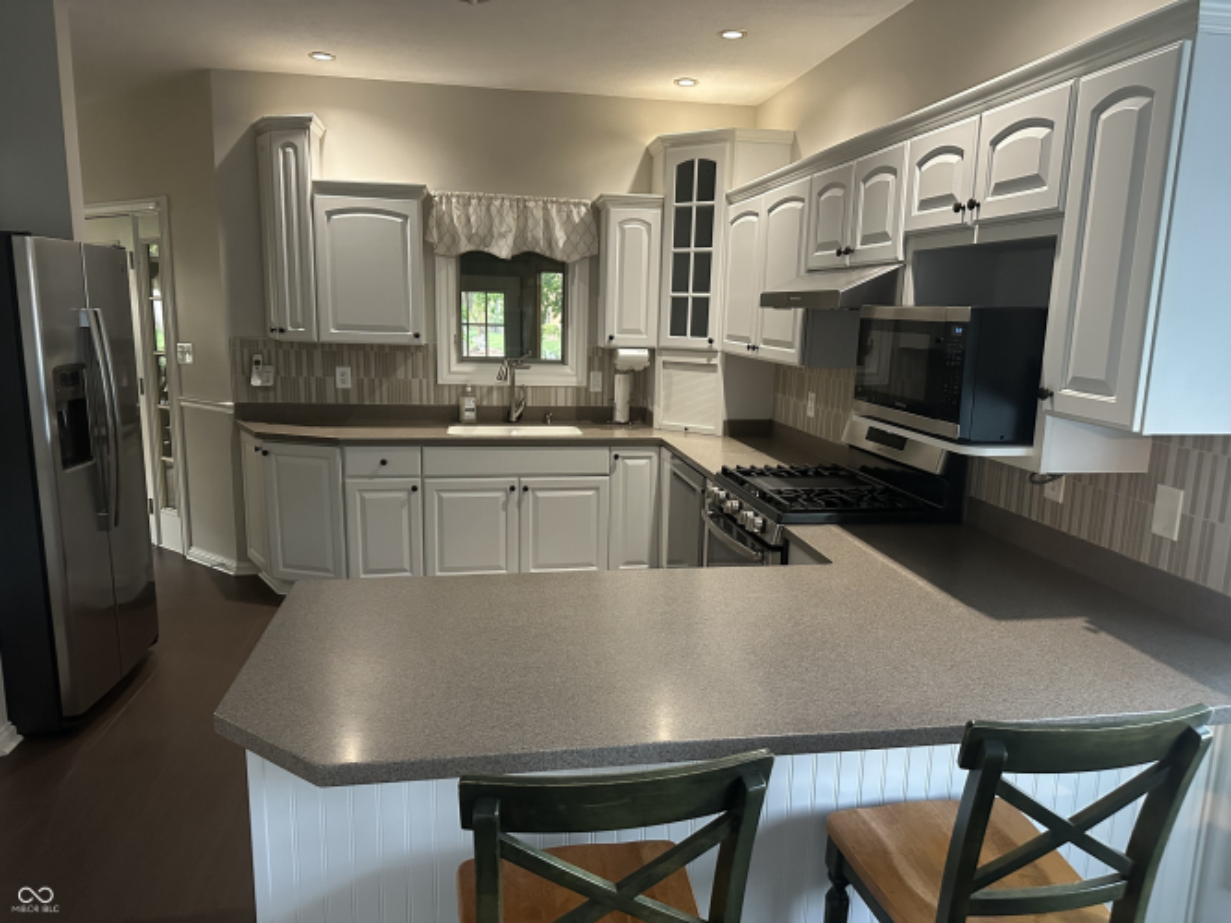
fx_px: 853
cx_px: 616
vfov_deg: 56.8
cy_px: 462
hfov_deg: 71.6
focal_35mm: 24
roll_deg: -0.9
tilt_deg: -9.9
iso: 640
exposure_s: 1/40
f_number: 1.78
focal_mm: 6.86
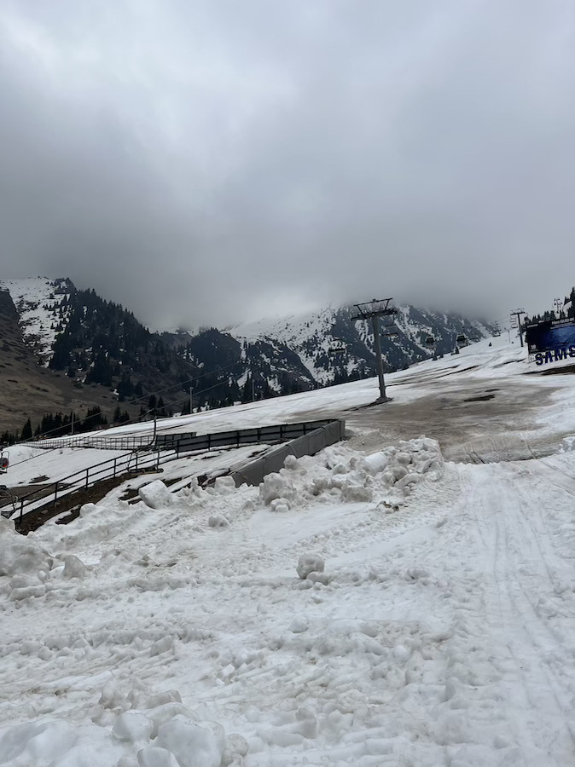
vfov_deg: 67.3
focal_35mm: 26
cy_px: 384
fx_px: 576
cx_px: 288
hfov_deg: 53.0
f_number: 1.6
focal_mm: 5.1
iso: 50
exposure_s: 1/9091
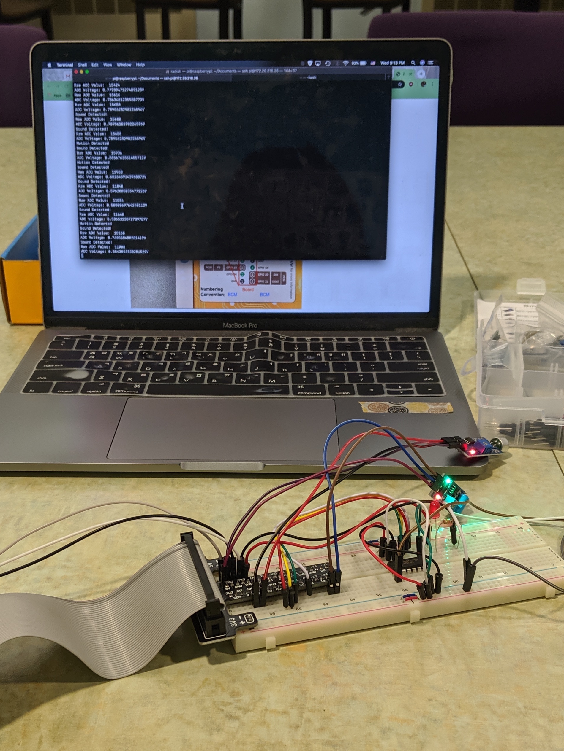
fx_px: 934
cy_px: 437
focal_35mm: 43
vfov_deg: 43.7
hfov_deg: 33.6
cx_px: 263
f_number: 1.8
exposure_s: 1/40
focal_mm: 4.44
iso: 91
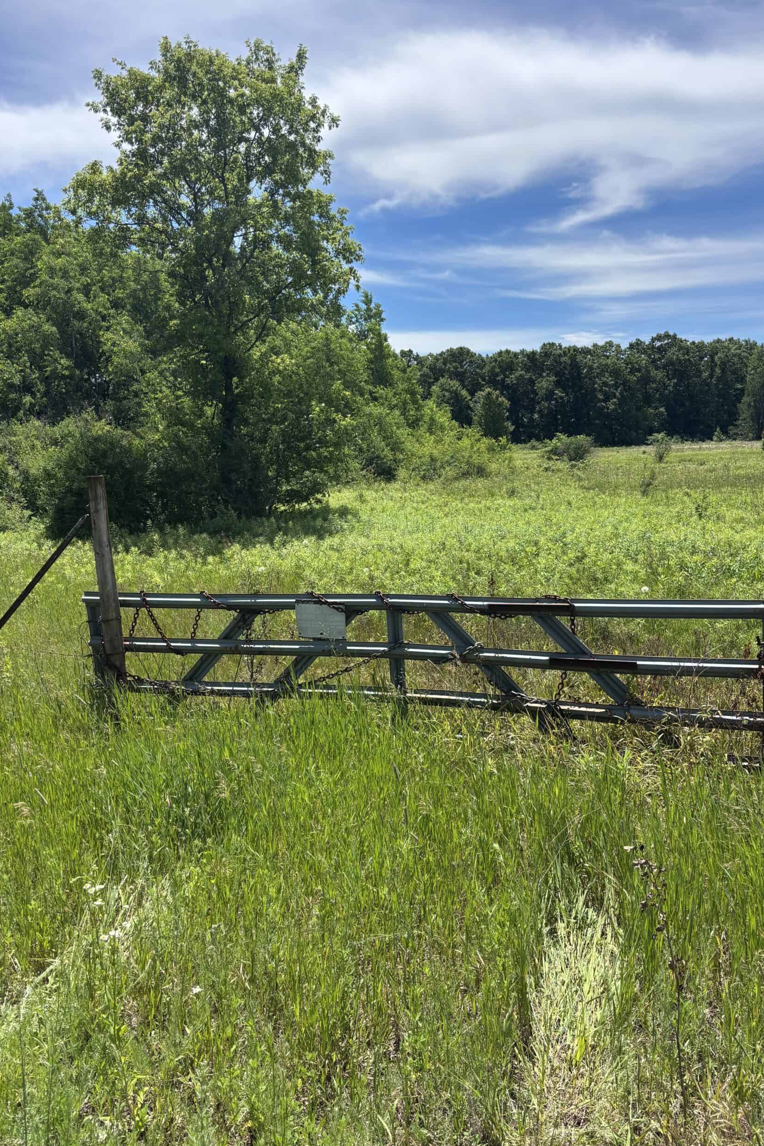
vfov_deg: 65.5
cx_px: 403
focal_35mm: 28
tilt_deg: -7.5
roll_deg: +2.2
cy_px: 570
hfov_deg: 46.4
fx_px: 891
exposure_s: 1/3021
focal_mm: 5.96
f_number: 1.6
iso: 50
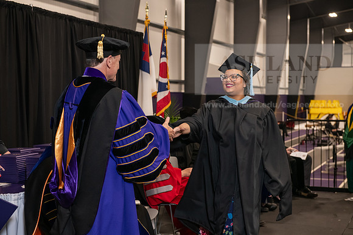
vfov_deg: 21.9
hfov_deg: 32.4
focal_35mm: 62
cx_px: 176
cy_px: 118
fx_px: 608
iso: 2000
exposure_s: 1/125
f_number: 5
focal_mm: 62
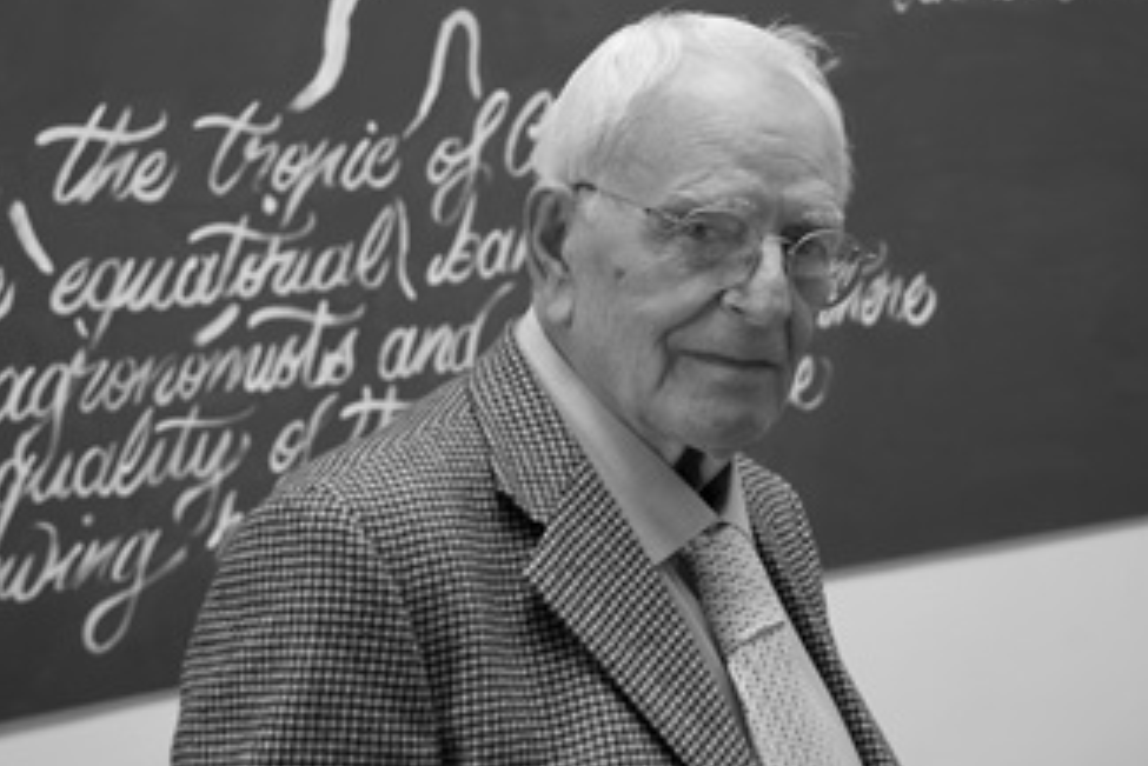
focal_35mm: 96
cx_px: 650
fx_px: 3063
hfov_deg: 21.2
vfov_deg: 14.3
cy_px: 305
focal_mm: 52
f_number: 5.6
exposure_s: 1/30
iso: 200
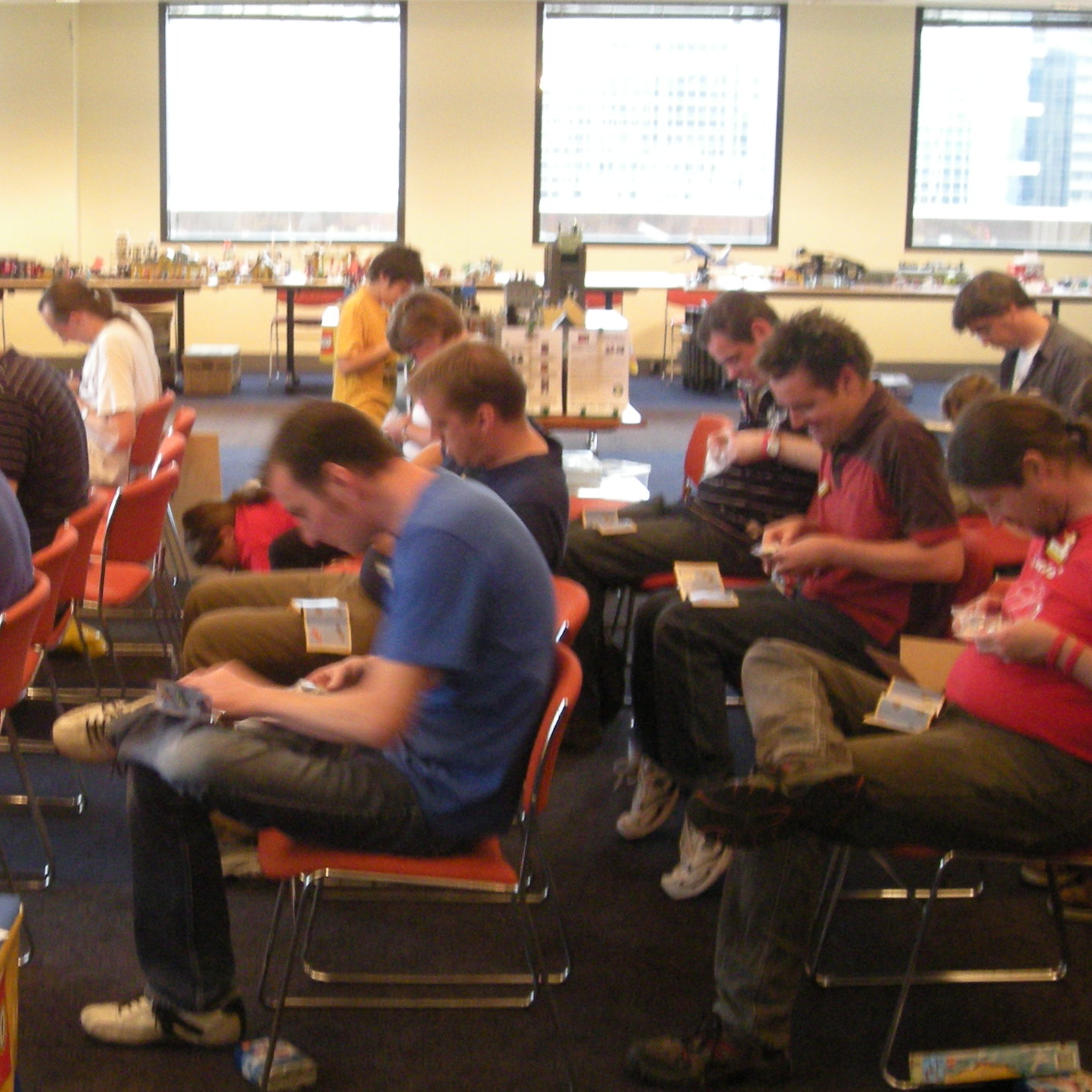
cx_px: 229
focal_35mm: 57
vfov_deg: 30.0
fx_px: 2034
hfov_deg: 29.4
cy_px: 640
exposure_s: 1/8
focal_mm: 5.7
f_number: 2.8
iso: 245
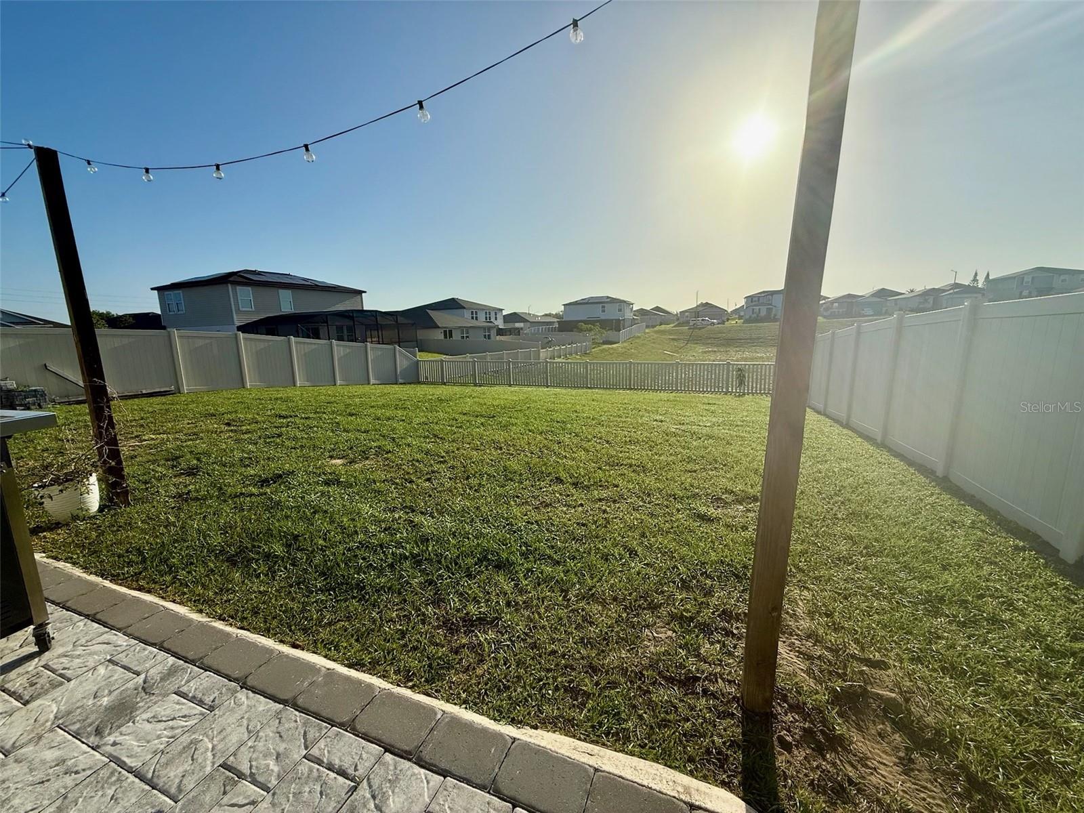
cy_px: 406
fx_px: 438
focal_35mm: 14
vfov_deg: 85.7
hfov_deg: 102.1
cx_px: 542
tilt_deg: -10.0
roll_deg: +1.8
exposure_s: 1/4762
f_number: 2.2
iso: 80
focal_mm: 2.22
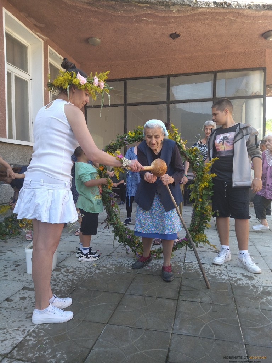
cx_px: 136
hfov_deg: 51.4
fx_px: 283
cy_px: 182
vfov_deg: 65.3
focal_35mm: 27
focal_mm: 4.74
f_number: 1.79
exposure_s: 1/211
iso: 100
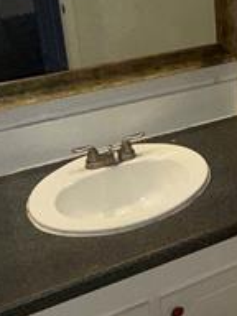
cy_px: 53
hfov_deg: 23.9
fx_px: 511
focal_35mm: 56
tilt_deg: -17.7
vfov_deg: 33.1
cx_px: 280
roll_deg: -0.2
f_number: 2.2
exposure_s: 1/122
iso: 64
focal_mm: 2.22
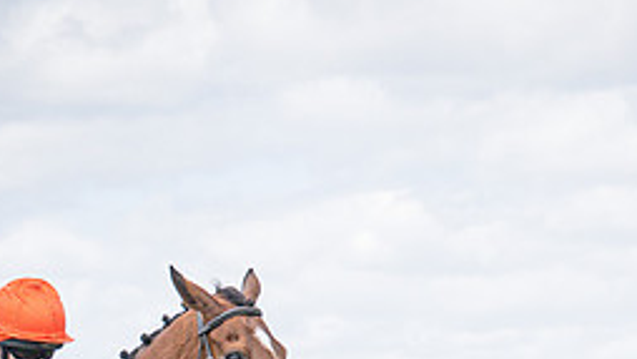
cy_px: 505
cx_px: 549
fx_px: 4950
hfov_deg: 7.3
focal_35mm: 293
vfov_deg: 4.1
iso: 400
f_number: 4
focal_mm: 70
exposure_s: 1/2000
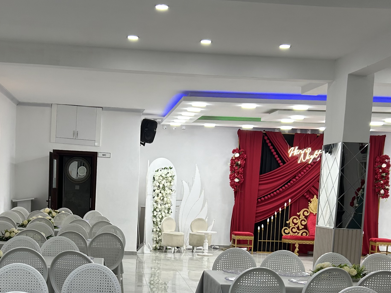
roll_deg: -2.5
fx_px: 644
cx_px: 157
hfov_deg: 33.7
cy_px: 253
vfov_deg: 25.0
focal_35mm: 57
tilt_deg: -6.3
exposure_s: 1/100
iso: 40
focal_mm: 5.7
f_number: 1.5
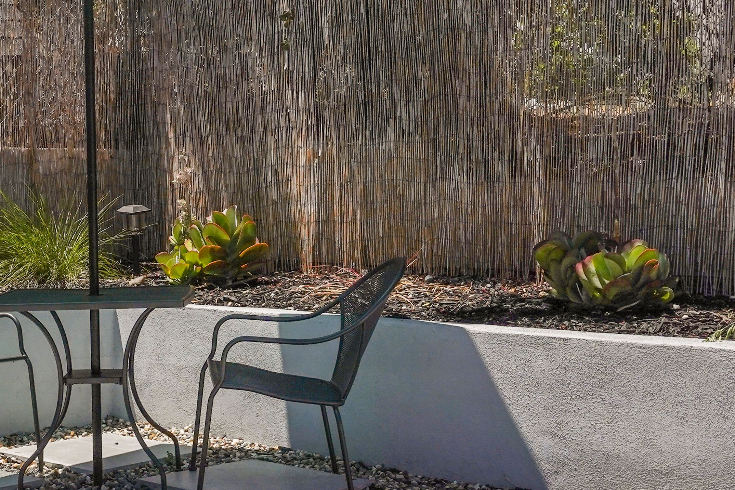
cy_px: 195
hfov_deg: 29.2
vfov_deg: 20.3
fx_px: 1368
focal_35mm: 67
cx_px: 111
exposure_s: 1/2000
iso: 800
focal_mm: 24
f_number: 11
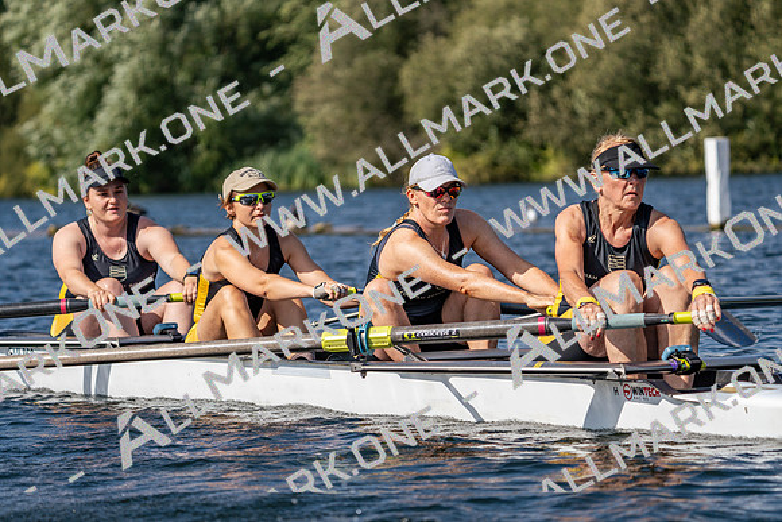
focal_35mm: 209
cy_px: 261
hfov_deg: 9.8
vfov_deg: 6.6
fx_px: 4541
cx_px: 391
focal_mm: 209
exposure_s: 1/1600
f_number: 5.6
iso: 125
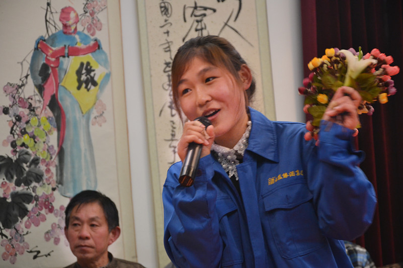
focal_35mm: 128
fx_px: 1427
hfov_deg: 16.1
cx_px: 202
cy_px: 134
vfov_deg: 10.7
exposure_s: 1/30
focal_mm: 85
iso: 1600
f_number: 5.6
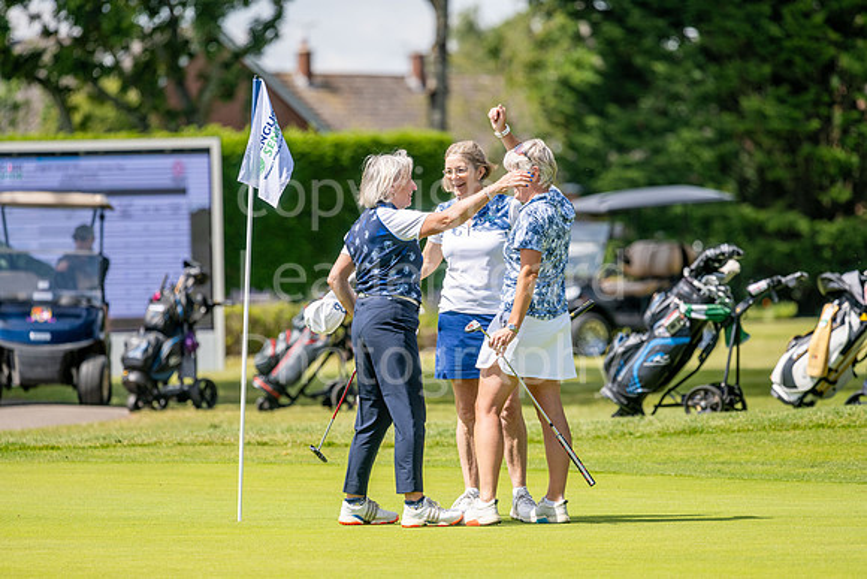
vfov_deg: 4.6
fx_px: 7226
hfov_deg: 6.9
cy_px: 290
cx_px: 434
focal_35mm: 300
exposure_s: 1/1250
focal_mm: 300
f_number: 5
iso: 200
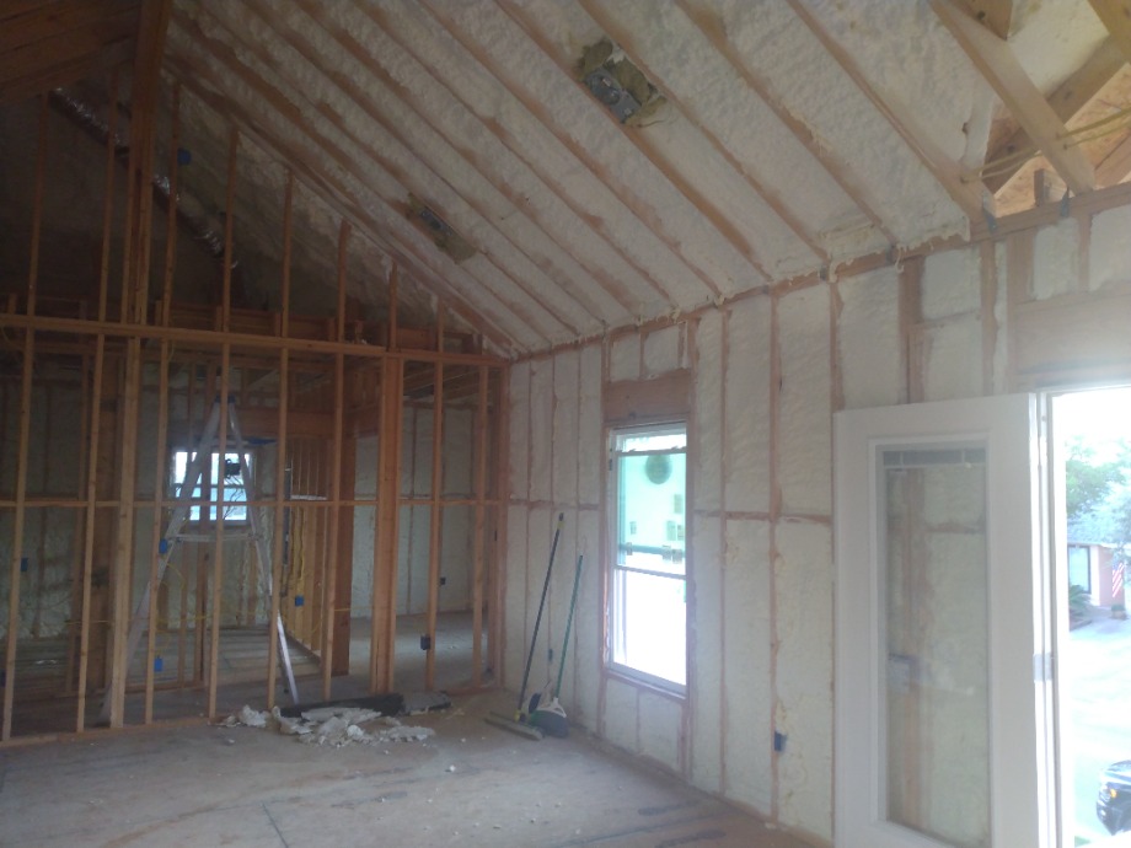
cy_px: 424
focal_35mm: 20
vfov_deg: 66.0
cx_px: 566
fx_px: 653
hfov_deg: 81.7
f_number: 2
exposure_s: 1/30
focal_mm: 3.54
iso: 213
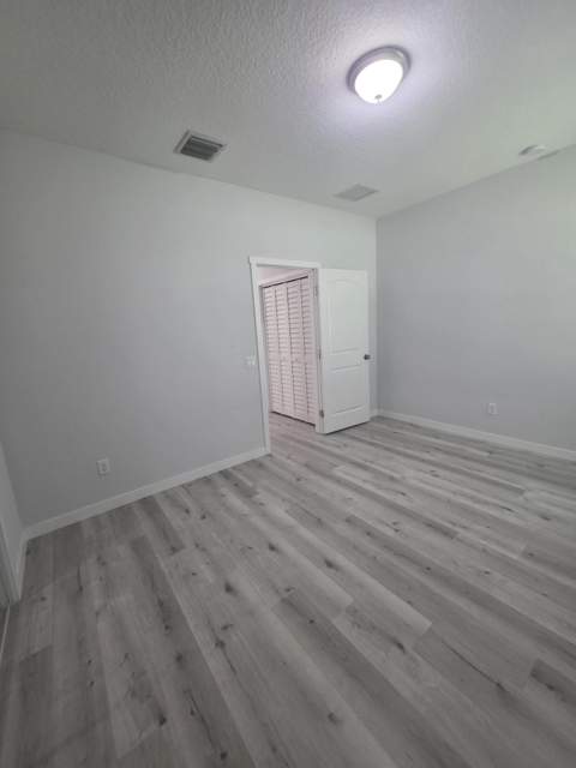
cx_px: 288
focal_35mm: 13
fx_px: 288
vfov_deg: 106.2
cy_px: 384
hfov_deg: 89.9
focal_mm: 2.2
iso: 160
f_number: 1.9
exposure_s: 1/60
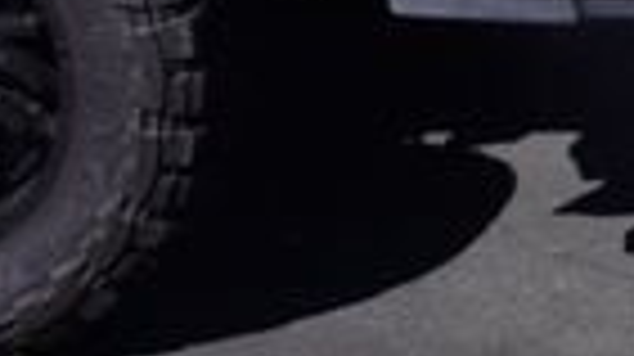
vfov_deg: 6.4
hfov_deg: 10.5
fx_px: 3074
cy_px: -333
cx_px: 1380
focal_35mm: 183
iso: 100
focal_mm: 16
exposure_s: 1/160
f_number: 10
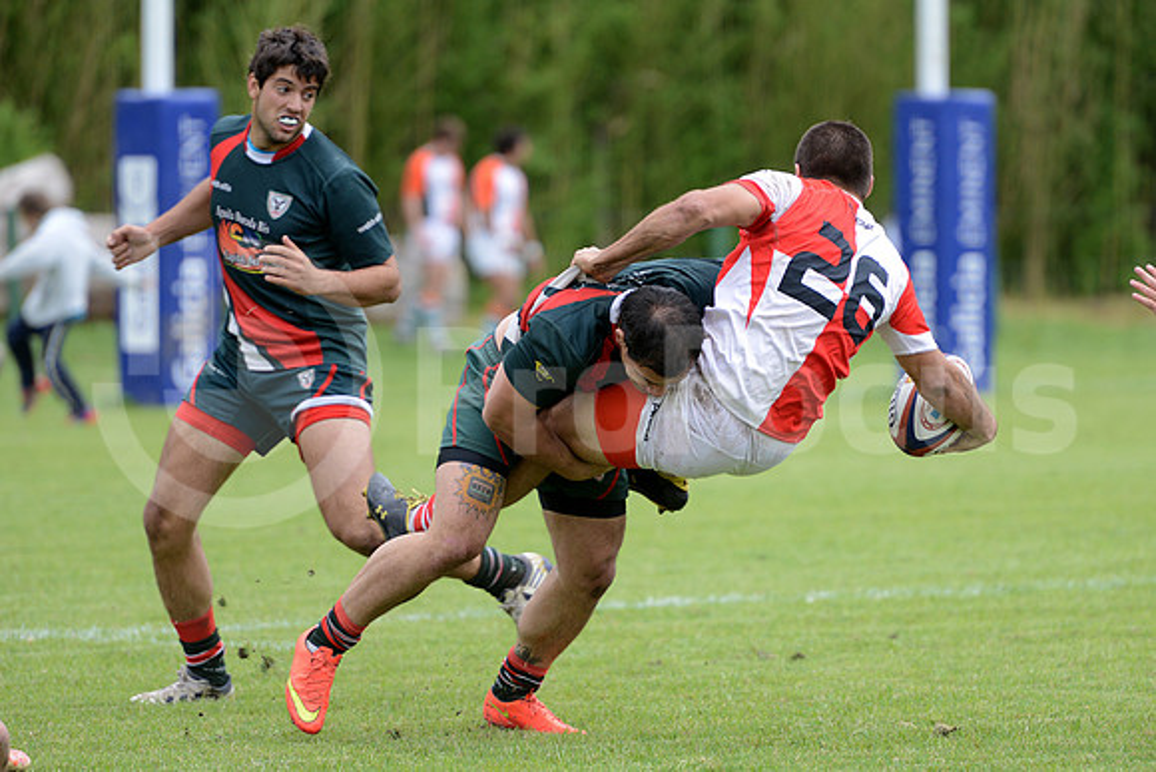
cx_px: 578
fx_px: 8672
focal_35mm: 270
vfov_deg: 5.1
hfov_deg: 7.6
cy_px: 386
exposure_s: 1/1000
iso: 400
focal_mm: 270
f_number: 4
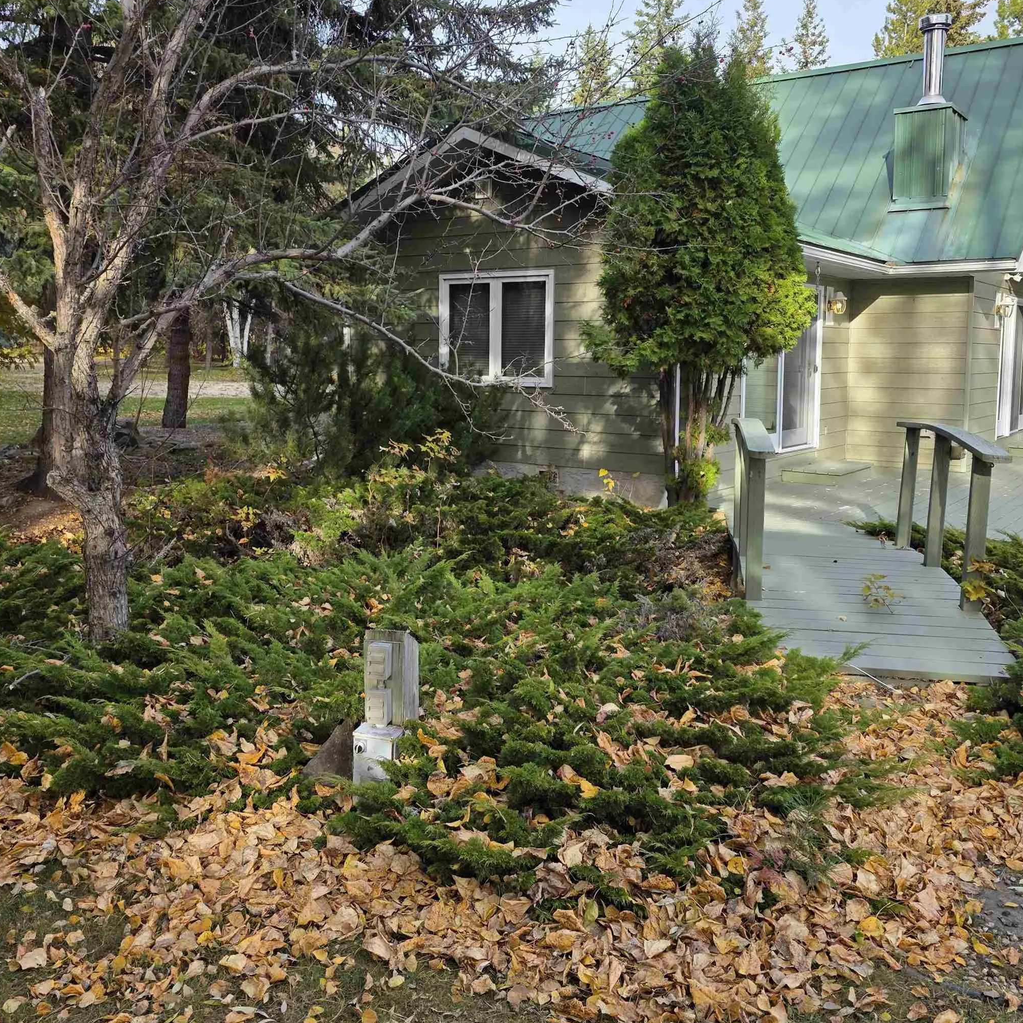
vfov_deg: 52.5
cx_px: 522
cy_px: 464
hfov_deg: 52.5
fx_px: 1036
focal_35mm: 31
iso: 80
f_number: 1.7
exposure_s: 1/1488
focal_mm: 6.3
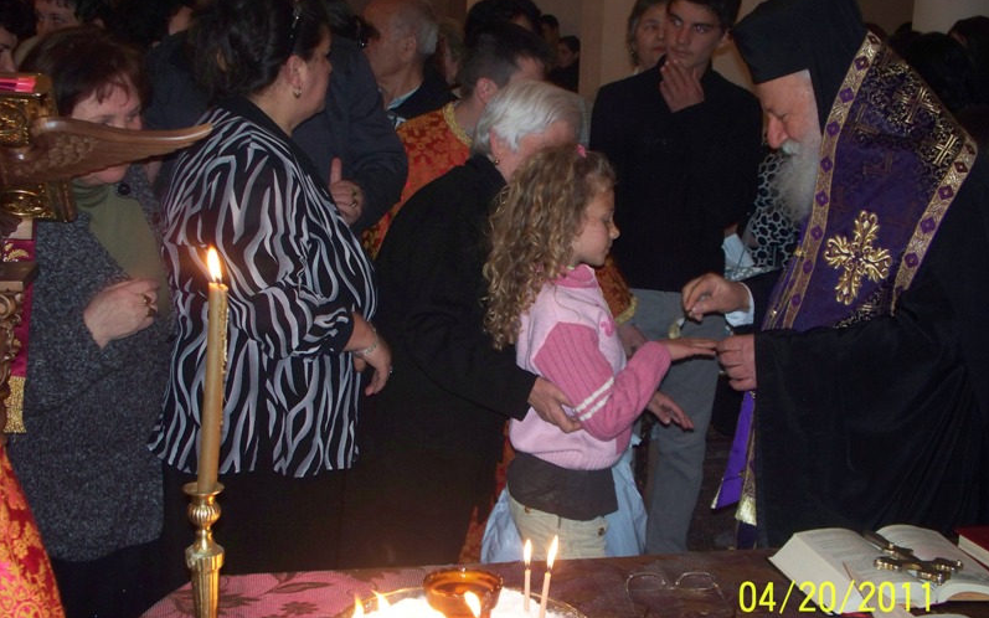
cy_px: 316
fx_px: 1348
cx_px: 495
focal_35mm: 50
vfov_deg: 25.8
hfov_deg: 40.3
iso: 200
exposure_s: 1/30
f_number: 2.9
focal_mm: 9.86
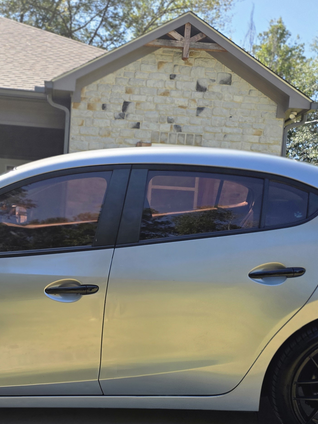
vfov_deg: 38.1
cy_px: 306
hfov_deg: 29.2
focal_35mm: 49
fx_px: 600
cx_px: 80
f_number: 1.7
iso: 80
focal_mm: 6.3
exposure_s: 1/2234
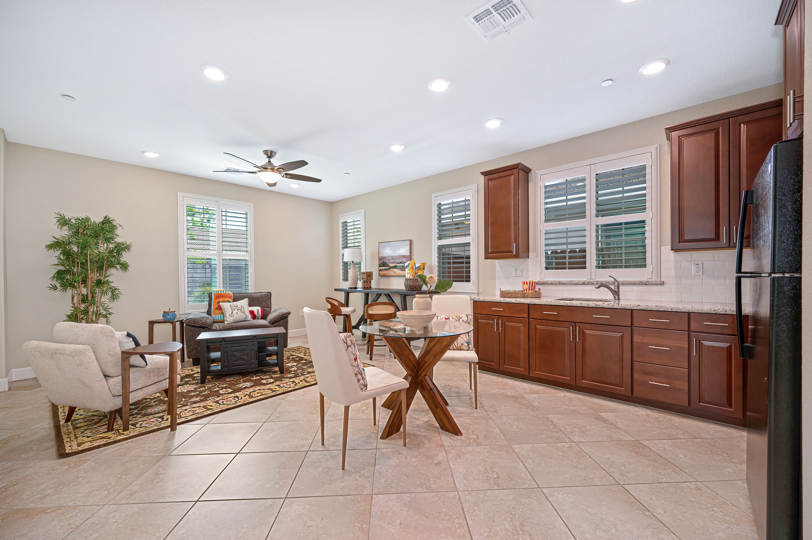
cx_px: 406
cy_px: 270
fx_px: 316
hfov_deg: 104.3
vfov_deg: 81.1
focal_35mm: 14
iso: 500
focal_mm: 14
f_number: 4
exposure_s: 1/60
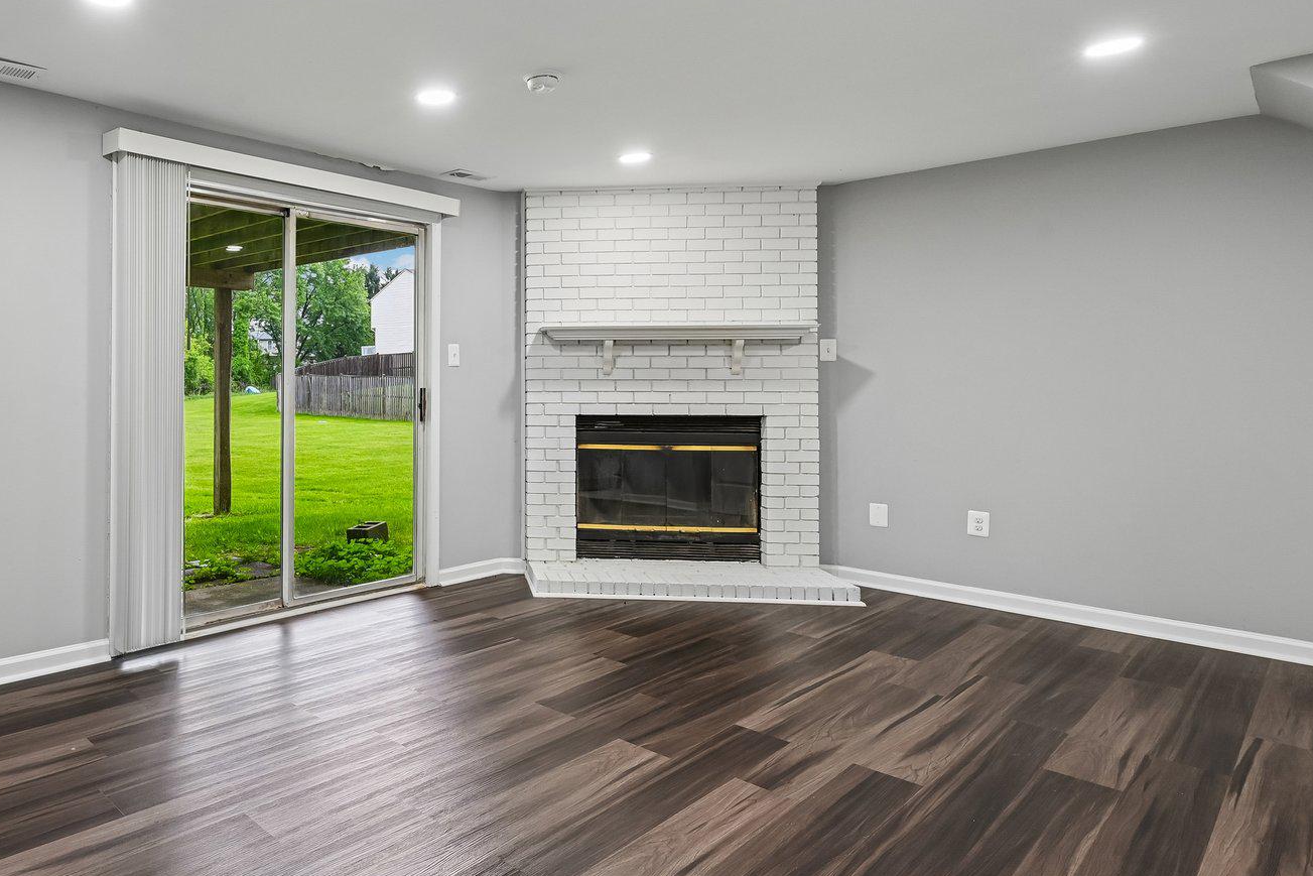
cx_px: 339
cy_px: 373
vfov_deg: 57.0
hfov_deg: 73.4
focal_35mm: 22
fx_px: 802
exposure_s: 1/15
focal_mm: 14
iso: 250
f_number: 8
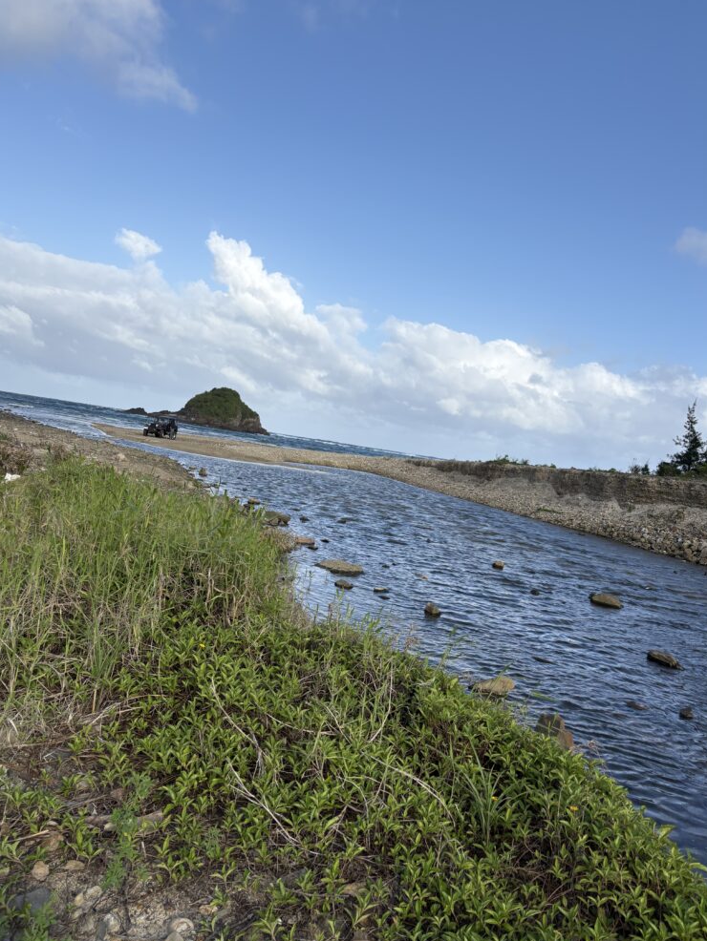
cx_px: 352
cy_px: 466
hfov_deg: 51.4
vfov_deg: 65.3
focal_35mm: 27
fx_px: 735
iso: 50
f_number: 1.6
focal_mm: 5.96
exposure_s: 1/3125
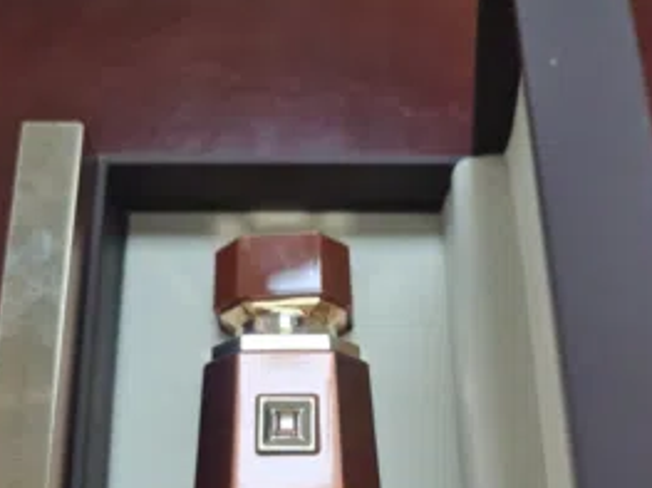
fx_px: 715
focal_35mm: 38
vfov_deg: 37.0
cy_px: 354
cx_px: 335
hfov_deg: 49.0
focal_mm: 7
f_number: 1.8
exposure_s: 1/50
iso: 160
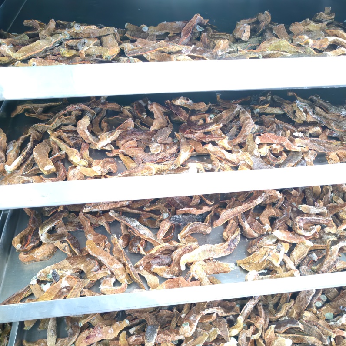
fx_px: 362
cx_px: 173
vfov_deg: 50.8
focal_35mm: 32
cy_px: 204
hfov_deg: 51.1
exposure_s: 1/9
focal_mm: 5.52
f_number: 1.95
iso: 5000
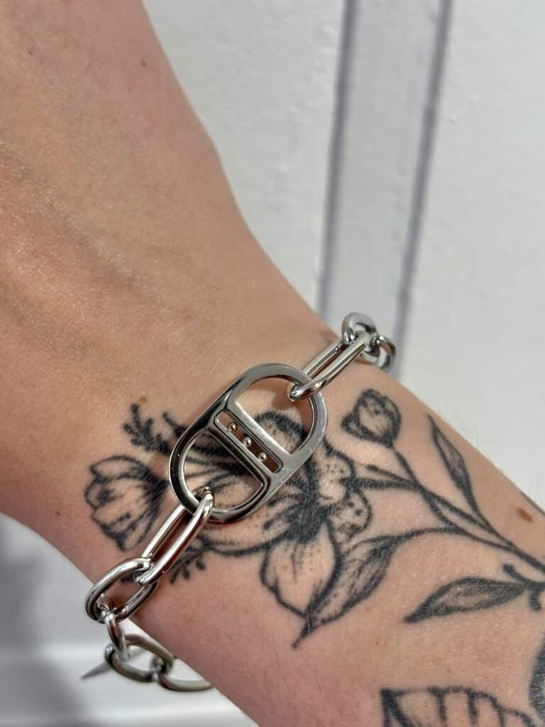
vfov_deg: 36.8
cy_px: 364
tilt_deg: -33.2
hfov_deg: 28.0
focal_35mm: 52
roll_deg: -4.1
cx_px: 272
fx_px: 1092
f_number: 1.6
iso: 32
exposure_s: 1/100
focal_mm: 5.96
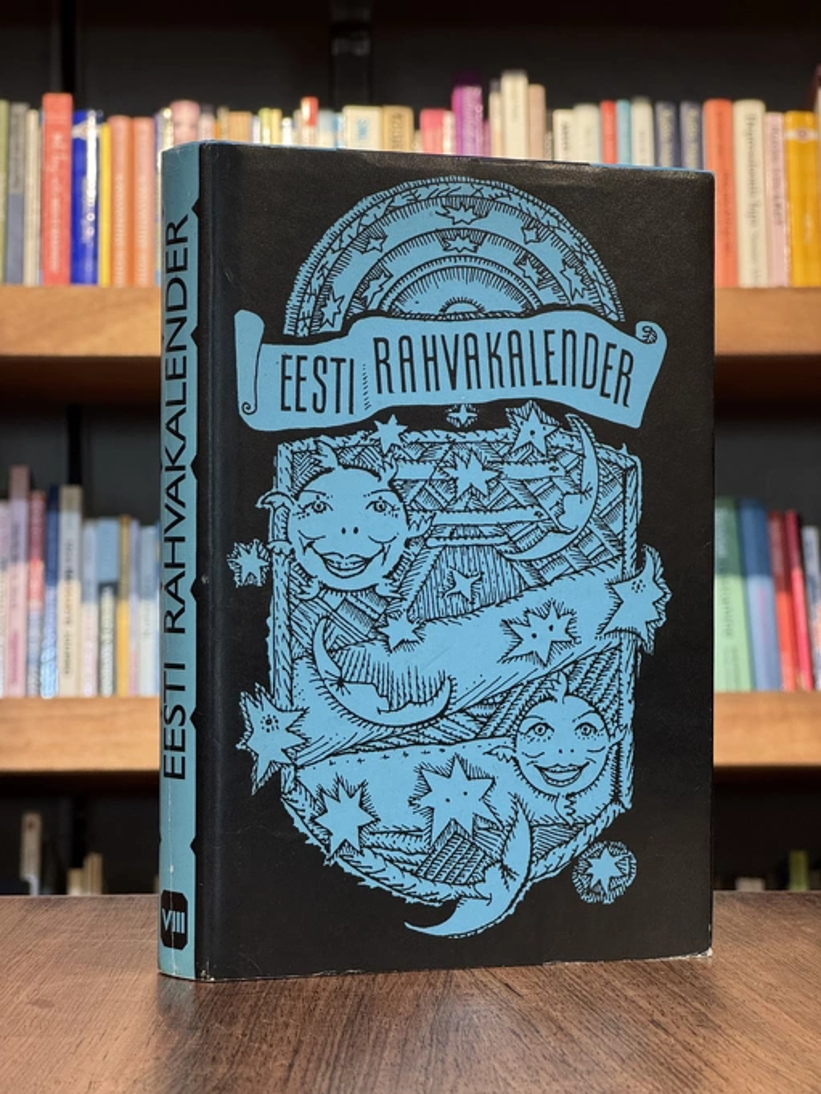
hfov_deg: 19.1
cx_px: 410
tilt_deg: +2.1
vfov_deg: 25.3
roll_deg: -0.9
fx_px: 2434
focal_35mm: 77
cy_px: 547
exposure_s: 1/83
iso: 250
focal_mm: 9
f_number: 2.8
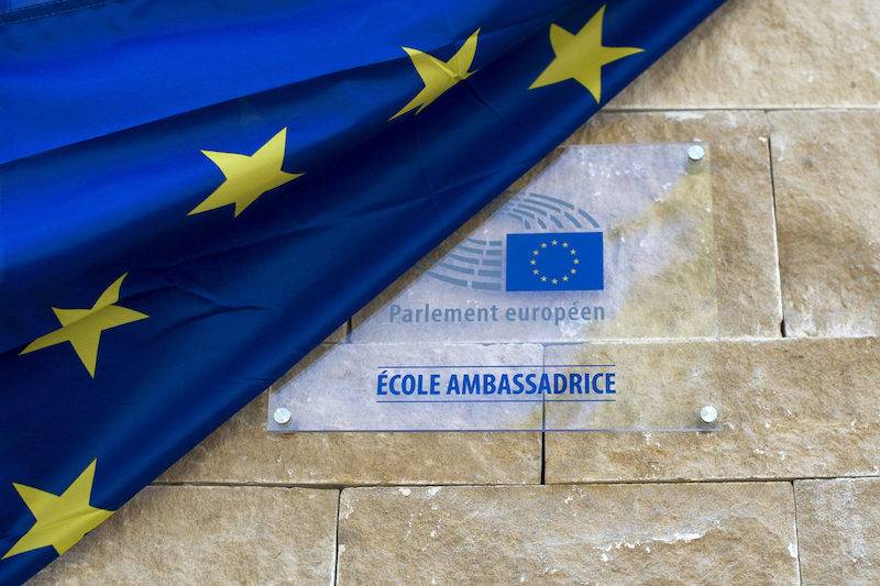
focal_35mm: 35
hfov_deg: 54.4
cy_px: 293
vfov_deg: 37.8
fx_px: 855
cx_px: 440
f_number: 2.5
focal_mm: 35
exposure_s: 1/3200
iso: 500
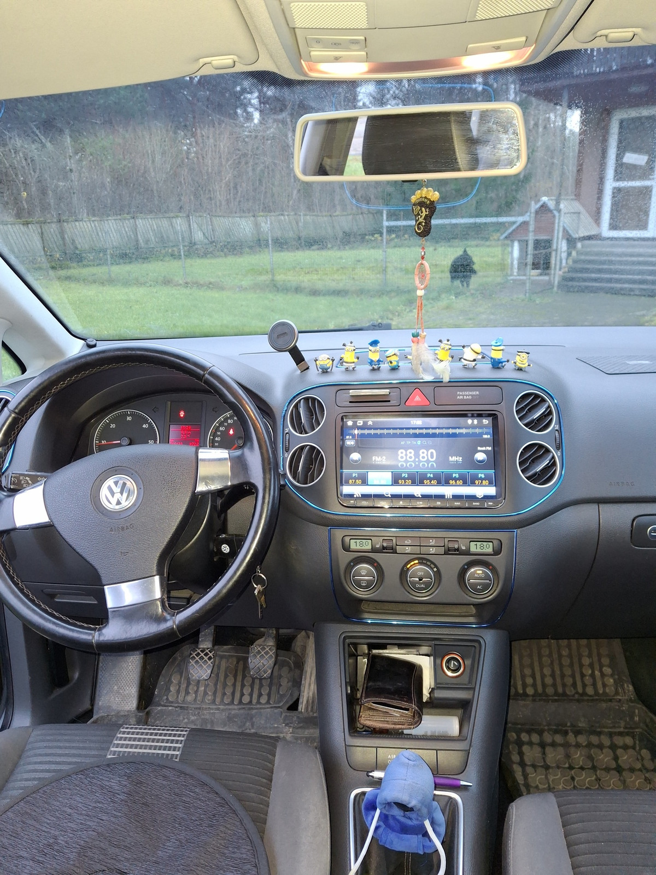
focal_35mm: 25
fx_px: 632
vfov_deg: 69.4
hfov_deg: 54.9
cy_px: 438
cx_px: 328
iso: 25
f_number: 1.8
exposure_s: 1/50
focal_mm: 4.69
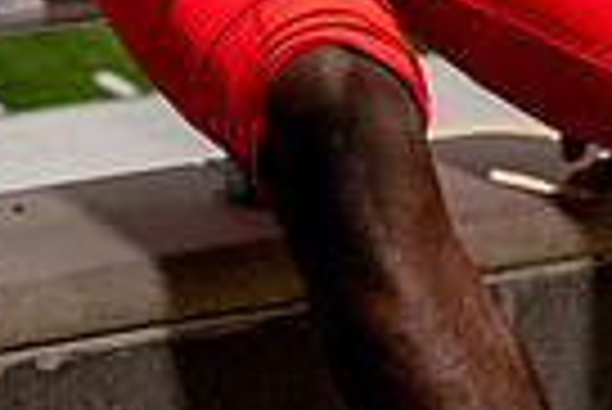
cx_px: 320
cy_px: -563
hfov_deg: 8.9
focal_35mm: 232
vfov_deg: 5.7
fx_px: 3948
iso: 100
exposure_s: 1/250
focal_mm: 70
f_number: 7.1
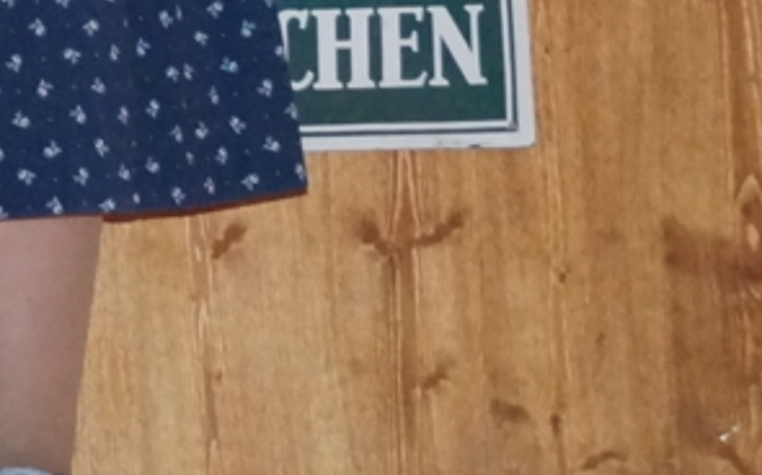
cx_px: -1514
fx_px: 11360
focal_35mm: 547
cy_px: -1040
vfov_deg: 2.4
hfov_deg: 3.7
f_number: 5.6
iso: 2000
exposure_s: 1/160
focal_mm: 55
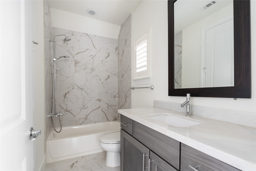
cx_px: 128
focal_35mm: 16
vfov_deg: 73.7
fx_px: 114
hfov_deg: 96.7
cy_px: 86
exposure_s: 2.5
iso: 100
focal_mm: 16
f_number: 5.6
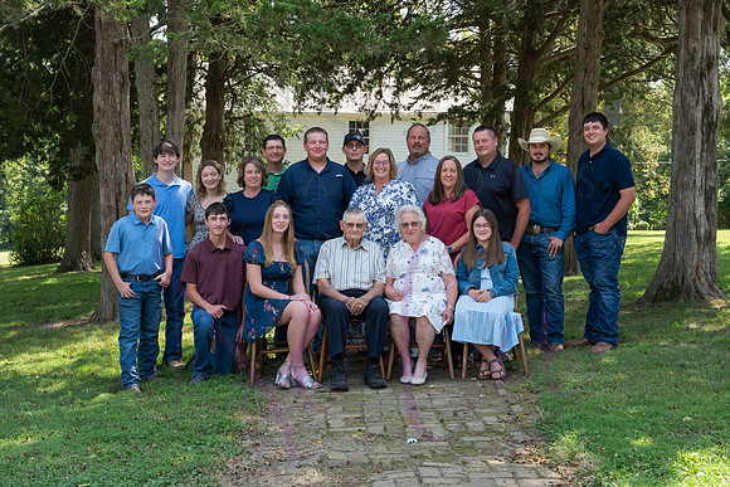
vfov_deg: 27.5
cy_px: 244
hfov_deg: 40.3
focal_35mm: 49
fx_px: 994
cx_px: 365
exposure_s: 1/125
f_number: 8
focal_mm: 49
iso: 400
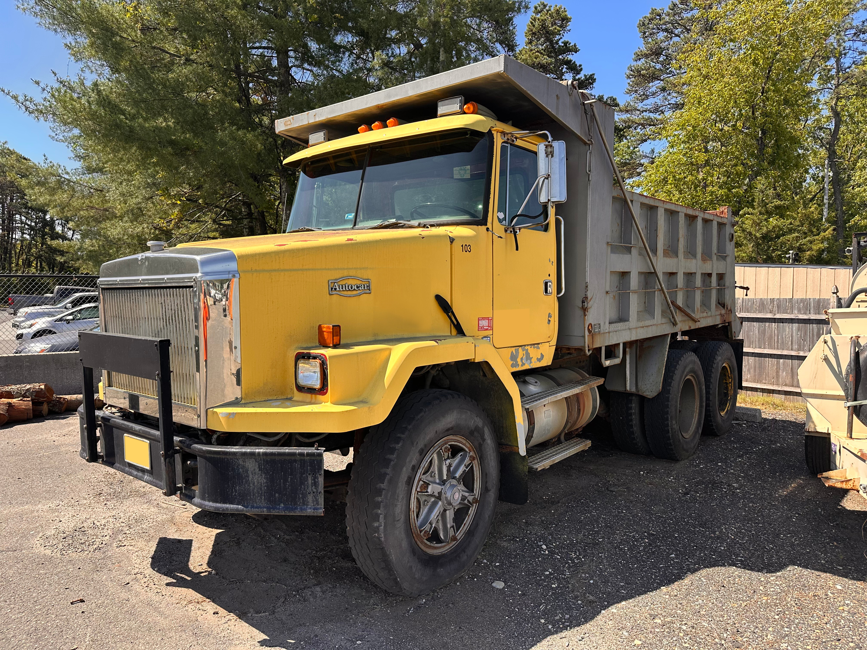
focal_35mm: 24
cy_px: 325
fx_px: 601
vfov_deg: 56.8
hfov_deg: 71.6
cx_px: 434
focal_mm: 6.86
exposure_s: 1/1751
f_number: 1.78
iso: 80
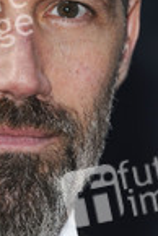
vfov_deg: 4.1
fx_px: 3264
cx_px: -2
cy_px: 107
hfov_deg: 2.8
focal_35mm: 497
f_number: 4.5
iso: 320
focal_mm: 120
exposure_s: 1/200
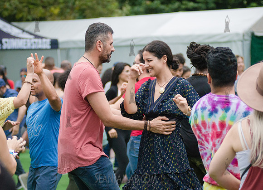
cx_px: 116
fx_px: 825
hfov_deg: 18.1
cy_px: 102
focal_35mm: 110
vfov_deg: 13.1
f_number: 3.2
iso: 3200
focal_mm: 80
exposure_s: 1/200
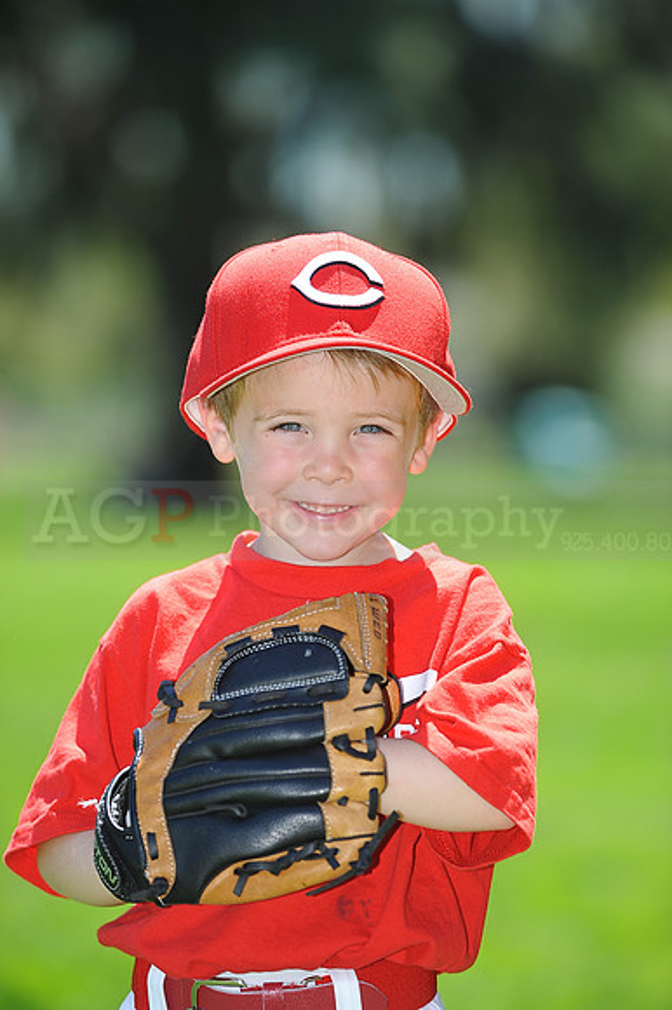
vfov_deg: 10.3
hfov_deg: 6.9
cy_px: 505
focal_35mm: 200
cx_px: 336
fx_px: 5606
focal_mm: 200
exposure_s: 1/500
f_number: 4.5
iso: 200
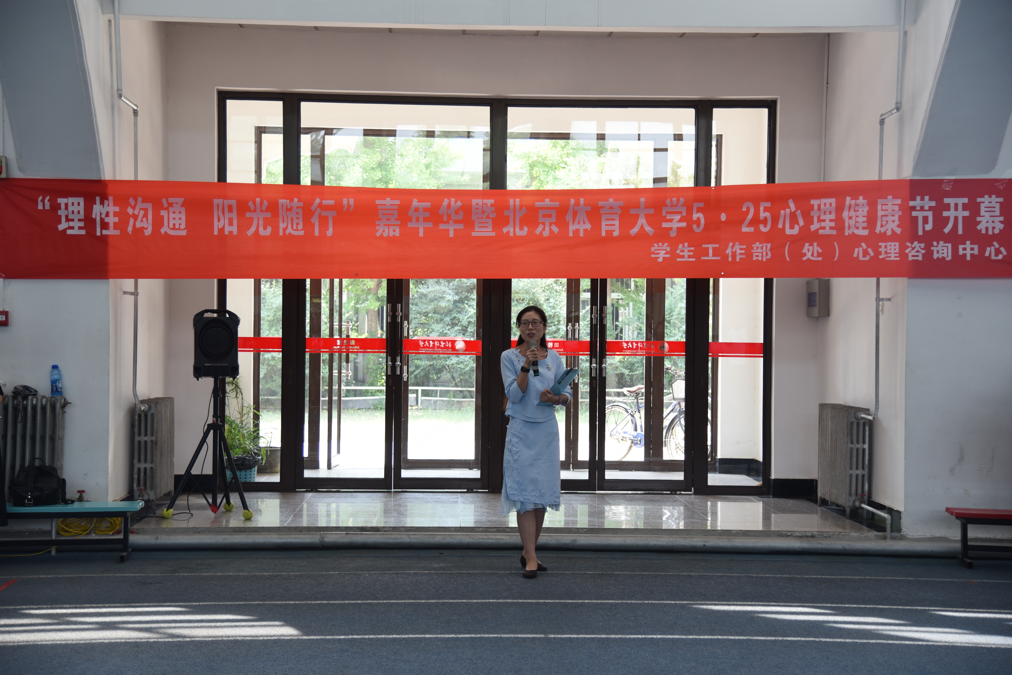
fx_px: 1547
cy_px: 338
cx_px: 506
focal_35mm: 55
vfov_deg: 24.6
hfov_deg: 36.2
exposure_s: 1/200
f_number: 4
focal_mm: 55
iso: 500
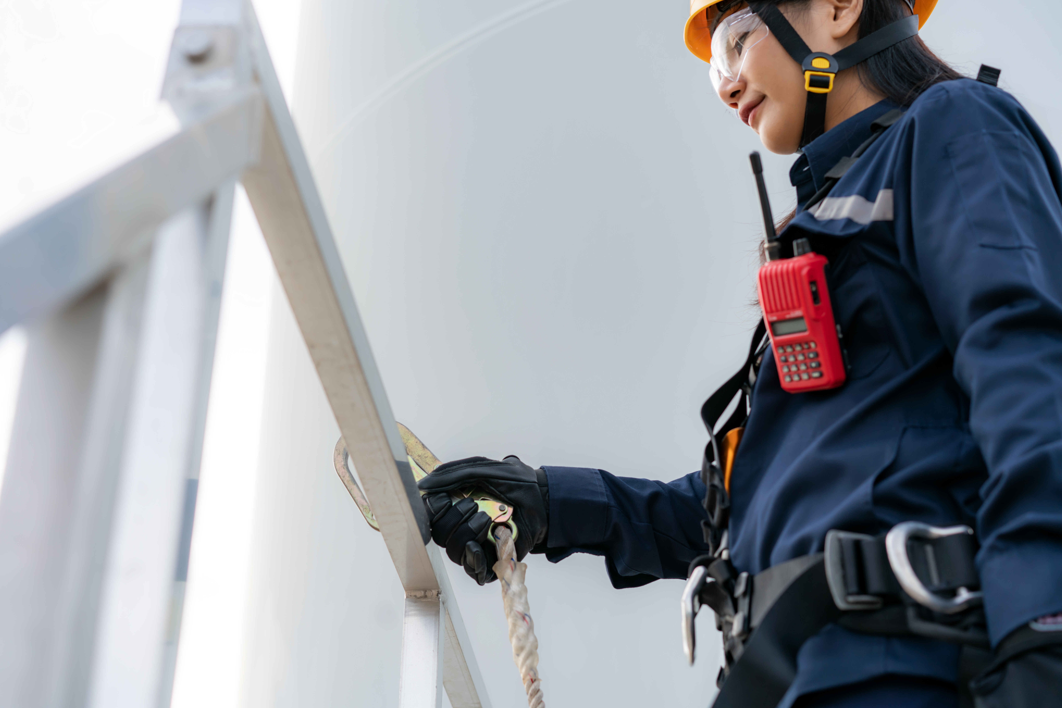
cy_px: 357
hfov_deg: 35.6
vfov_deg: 24.2
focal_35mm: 56
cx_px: 540
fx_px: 1652
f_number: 4
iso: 100
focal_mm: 55
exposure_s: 1/400
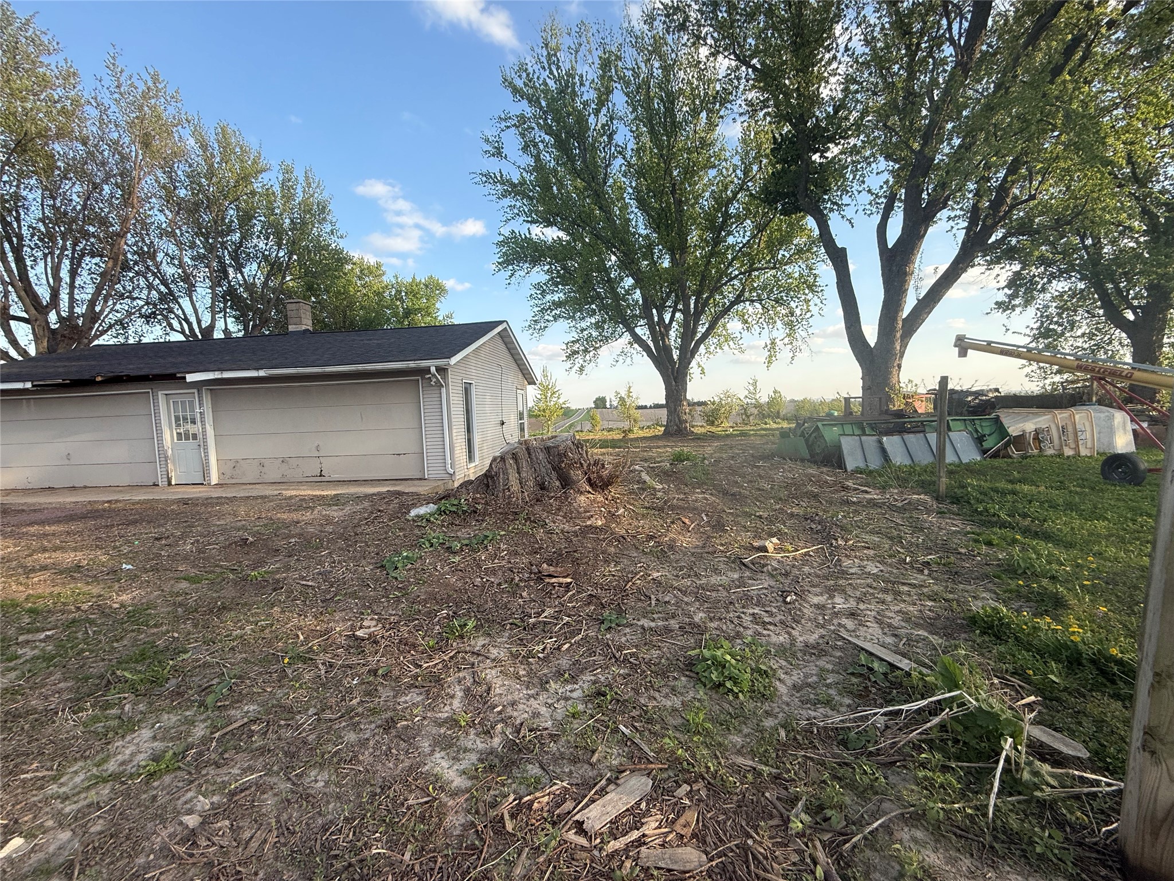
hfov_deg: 102.1
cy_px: 440
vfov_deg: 85.7
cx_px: 587
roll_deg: +1.8
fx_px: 475
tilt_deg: -2.7
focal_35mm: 14
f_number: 2.2
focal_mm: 2.22
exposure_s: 1/451
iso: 50
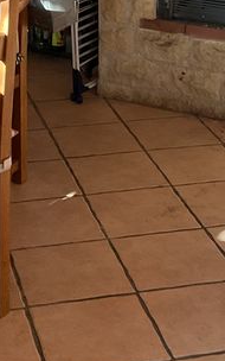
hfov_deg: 12.9
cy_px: -17
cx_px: 78
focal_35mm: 101
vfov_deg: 19.8
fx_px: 991
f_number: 1.8
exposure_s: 1/60
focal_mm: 3
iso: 125
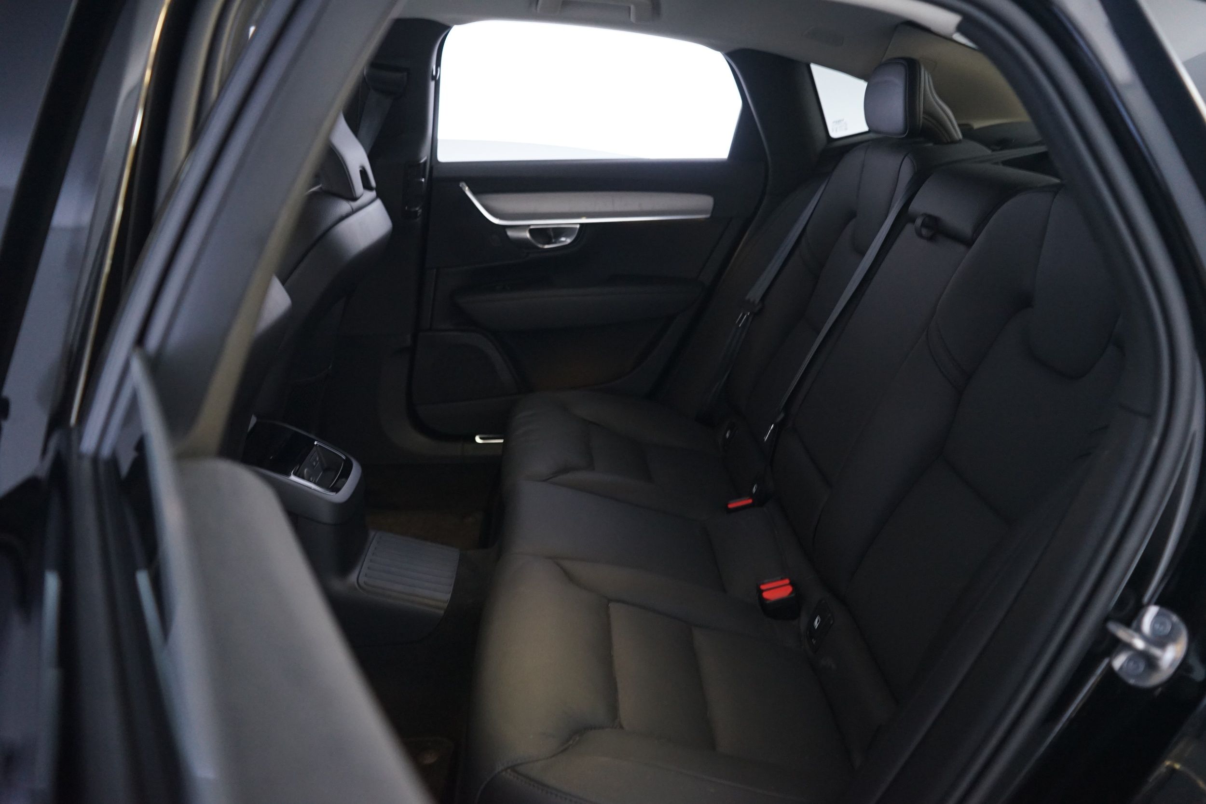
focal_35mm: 33
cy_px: 402
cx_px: 603
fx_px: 1105
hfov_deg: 57.2
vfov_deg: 40.0
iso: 2500
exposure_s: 1/8
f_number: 3.5
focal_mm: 33
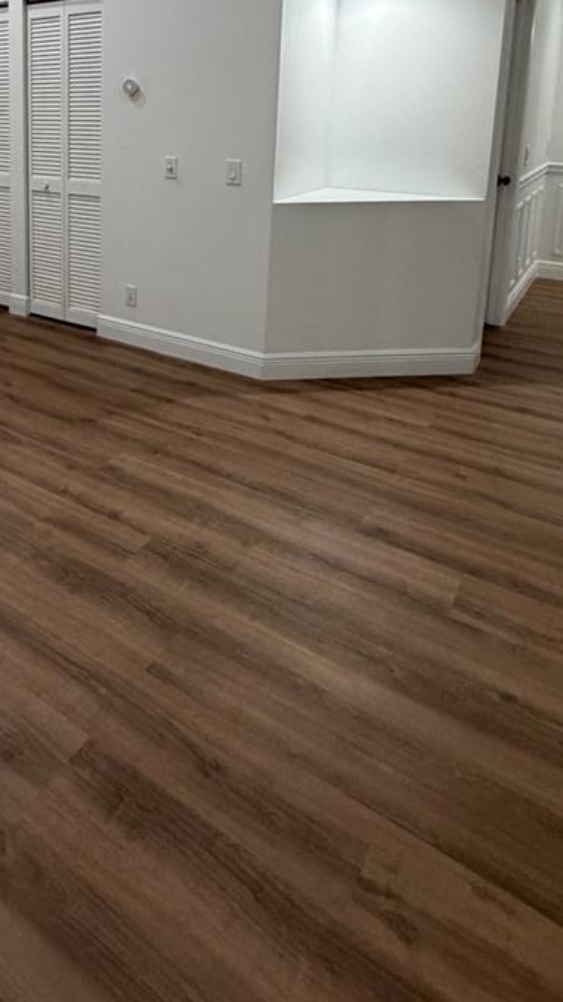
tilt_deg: -8.6
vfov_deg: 64.4
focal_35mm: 27
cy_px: 216
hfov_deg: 39.2
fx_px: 717
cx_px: 35
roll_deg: +0.1
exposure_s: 1/120
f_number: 2.2
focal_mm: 2.22
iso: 250
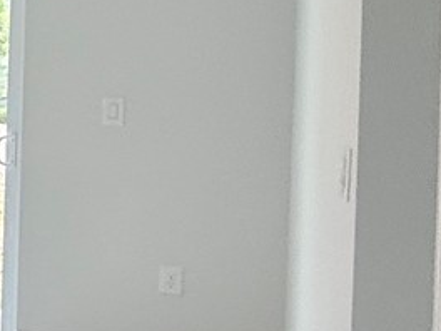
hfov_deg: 15.0
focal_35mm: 85
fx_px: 1083
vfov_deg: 17.2
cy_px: 70
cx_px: -590
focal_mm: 2.22
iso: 50
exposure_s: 1/155
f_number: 2.2
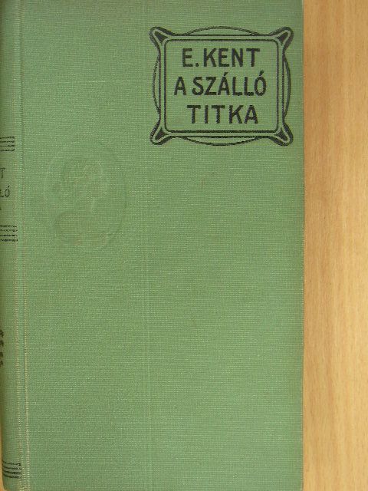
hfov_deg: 23.3
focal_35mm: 63
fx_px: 893
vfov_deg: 30.7
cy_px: 246
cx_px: 184
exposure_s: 1/4.9
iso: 50
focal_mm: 10.5
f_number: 3.5
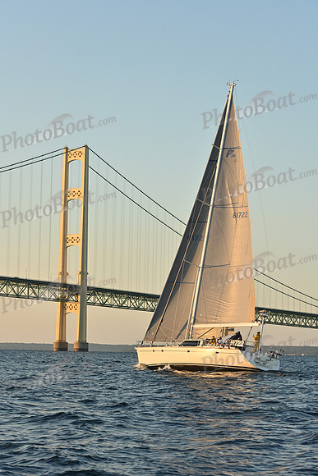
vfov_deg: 20.8
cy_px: 238
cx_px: 159
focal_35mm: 98
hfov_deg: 14.0
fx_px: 1298
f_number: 8
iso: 800
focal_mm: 98
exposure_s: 1/800
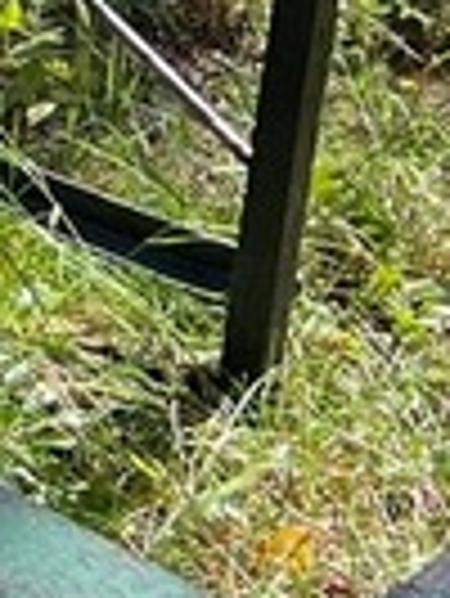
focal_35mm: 200
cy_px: -180
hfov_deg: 6.9
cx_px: -729
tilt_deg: -14.3
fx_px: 3461
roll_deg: +2.2
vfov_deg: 9.7
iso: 50
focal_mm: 5.7
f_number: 1.5
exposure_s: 1/413
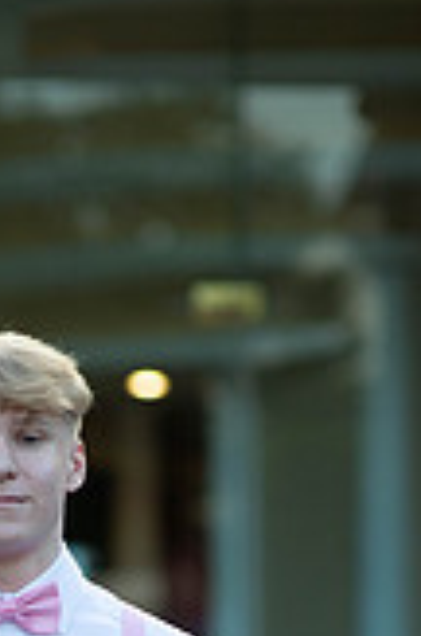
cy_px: 819
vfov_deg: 8.7
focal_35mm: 235
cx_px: -25
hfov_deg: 5.8
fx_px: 4140
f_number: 2
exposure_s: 1/1000
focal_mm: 85
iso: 250
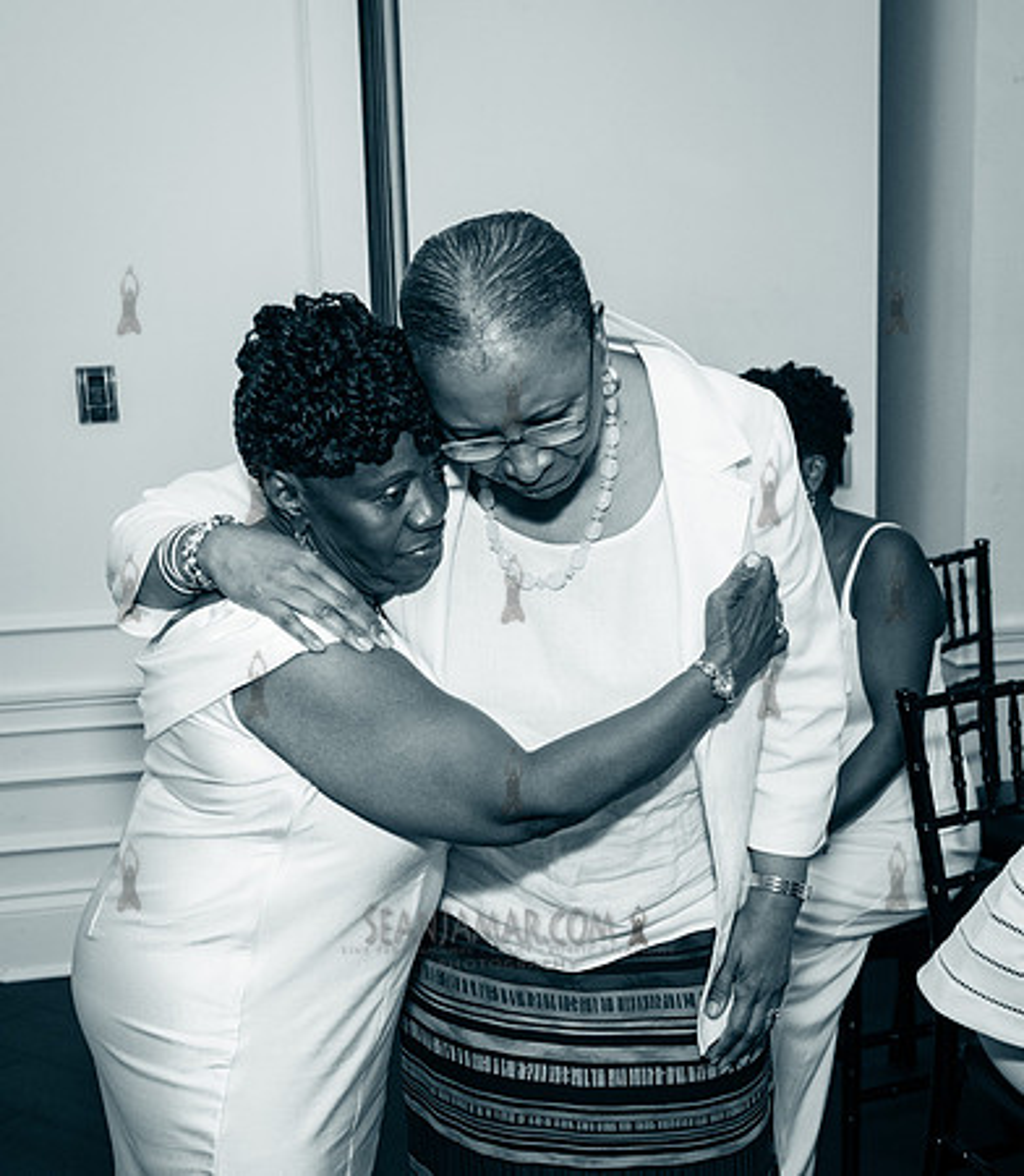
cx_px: 505
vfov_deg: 36.9
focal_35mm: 49
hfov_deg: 32.4
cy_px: 588
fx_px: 1762
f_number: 4.5
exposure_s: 1/400
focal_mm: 36
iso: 2500
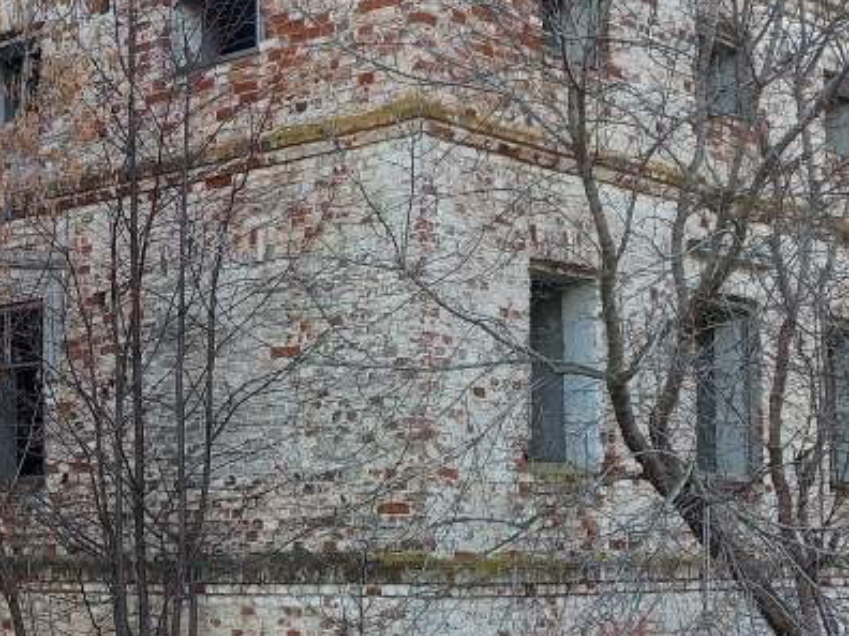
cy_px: 461
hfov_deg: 25.7
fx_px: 1790
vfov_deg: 20.0
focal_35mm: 73
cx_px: 51
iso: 50
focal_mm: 4.6
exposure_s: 1/100
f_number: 1.8
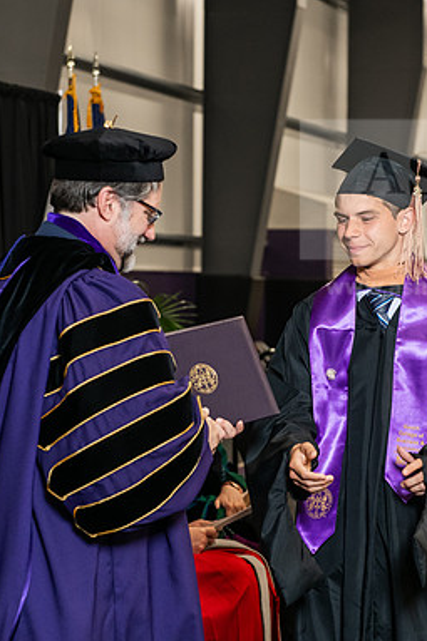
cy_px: 322
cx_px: 250
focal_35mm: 106
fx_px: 1887
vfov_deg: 19.3
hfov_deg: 12.9
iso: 2000
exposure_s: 1/200
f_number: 5
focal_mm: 70
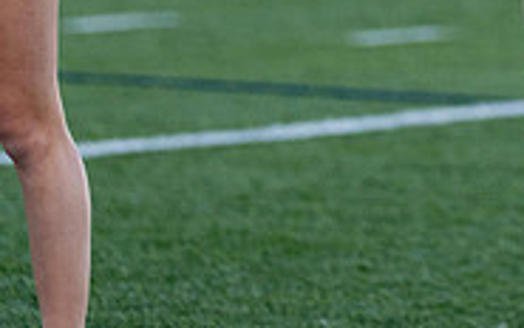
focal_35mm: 643
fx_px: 9191
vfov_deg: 2.0
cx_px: 620
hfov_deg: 3.3
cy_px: -308
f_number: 2.8
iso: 500
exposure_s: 1/1250
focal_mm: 159
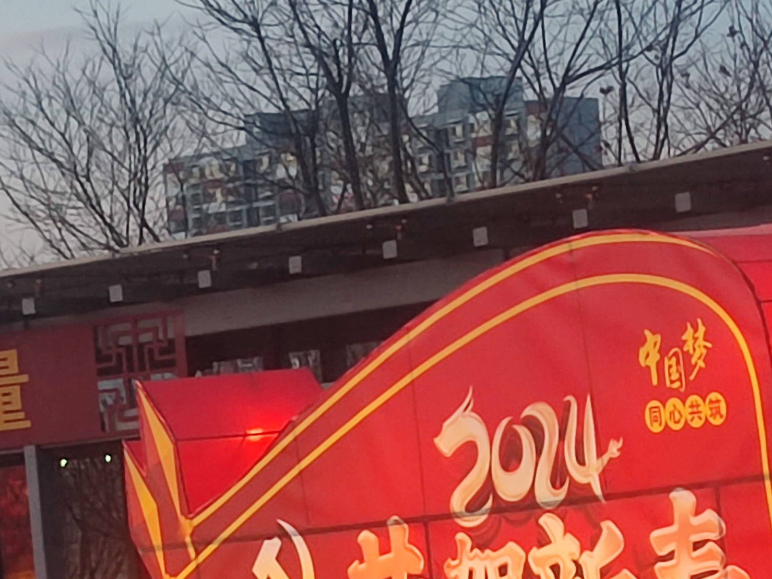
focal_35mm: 188
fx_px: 4192
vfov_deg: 7.8
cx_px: -212
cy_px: 712
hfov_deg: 10.3
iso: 220
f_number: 1.69
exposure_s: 1/100
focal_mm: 6.72
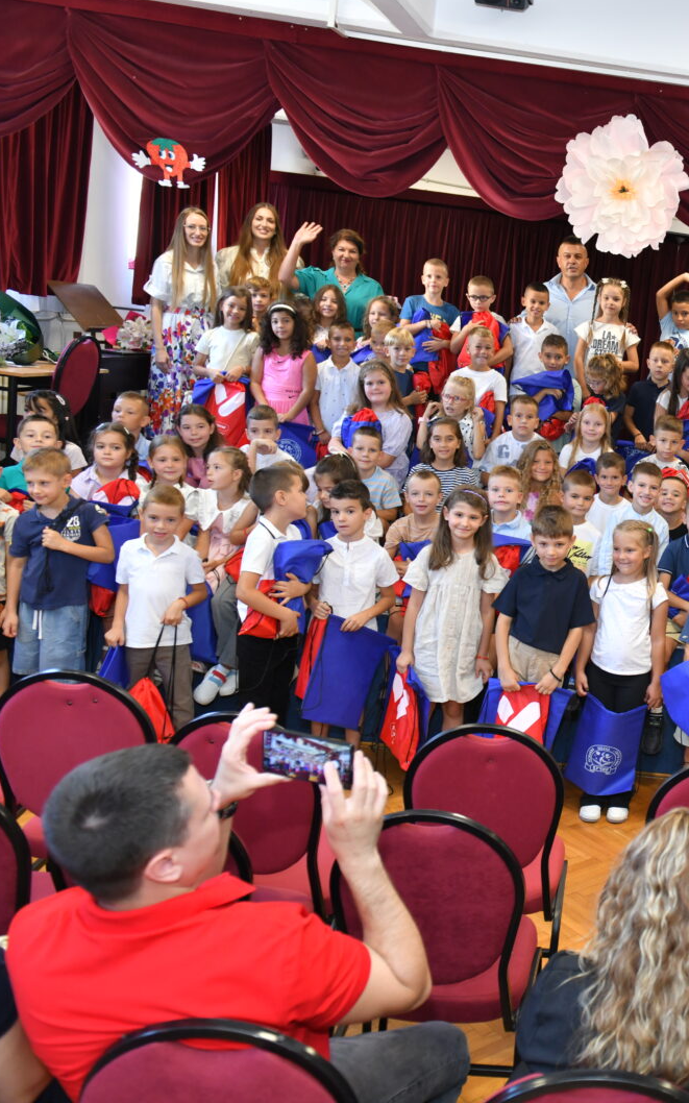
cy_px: 550
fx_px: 1112
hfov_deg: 30.5
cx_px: 772
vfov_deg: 52.8
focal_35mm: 37
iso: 640
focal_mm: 24
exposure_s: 1/125
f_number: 4
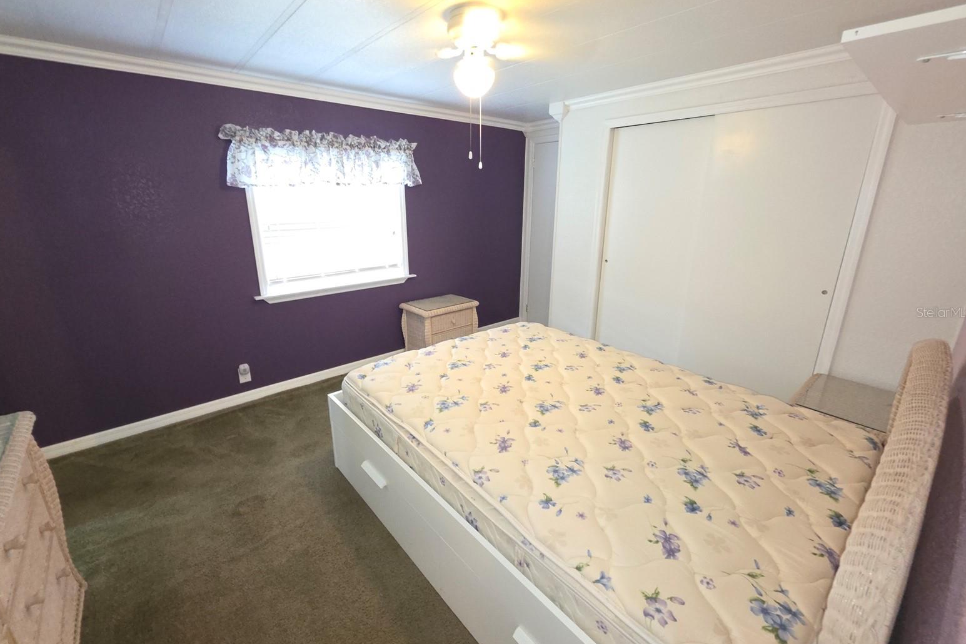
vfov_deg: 81.2
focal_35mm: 14
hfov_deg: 104.2
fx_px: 376
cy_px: 312
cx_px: 475
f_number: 1.9
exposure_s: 1/30
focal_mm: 2.2
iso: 320
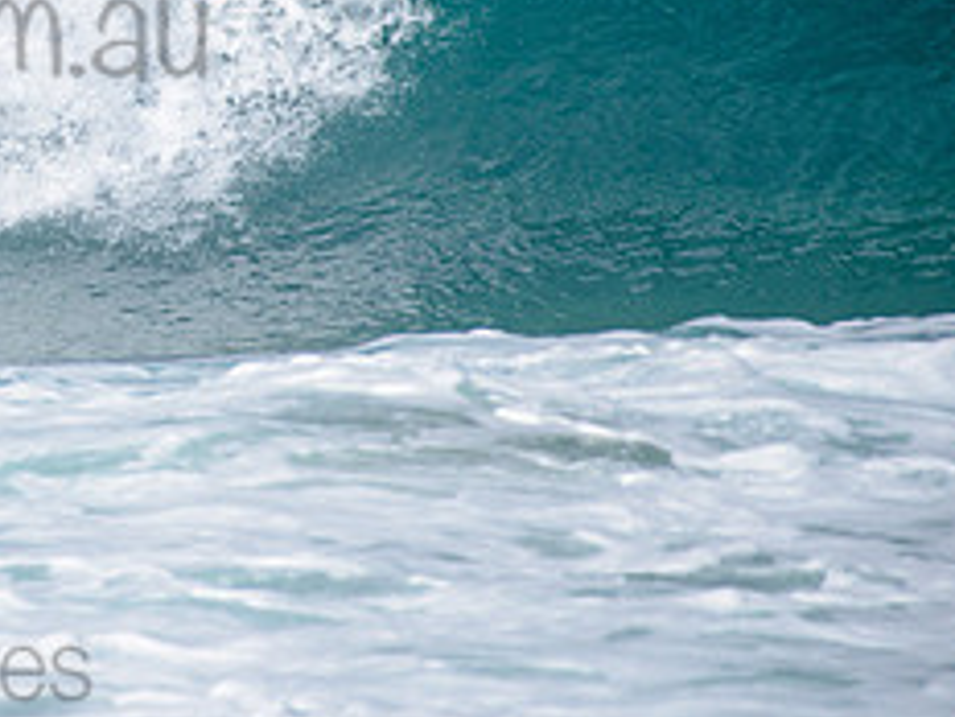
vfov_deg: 1.2
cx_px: -226
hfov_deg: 1.6
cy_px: -19
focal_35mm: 1202
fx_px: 33161
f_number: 5.6
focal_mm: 500
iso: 125
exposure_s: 1/2000
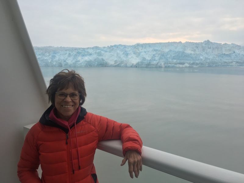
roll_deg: +1.2
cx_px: 122
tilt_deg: -8.3
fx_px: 204
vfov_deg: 48.2
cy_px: 92
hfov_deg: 61.7
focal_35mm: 29
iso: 25
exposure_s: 1/472
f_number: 2.2
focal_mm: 4.15
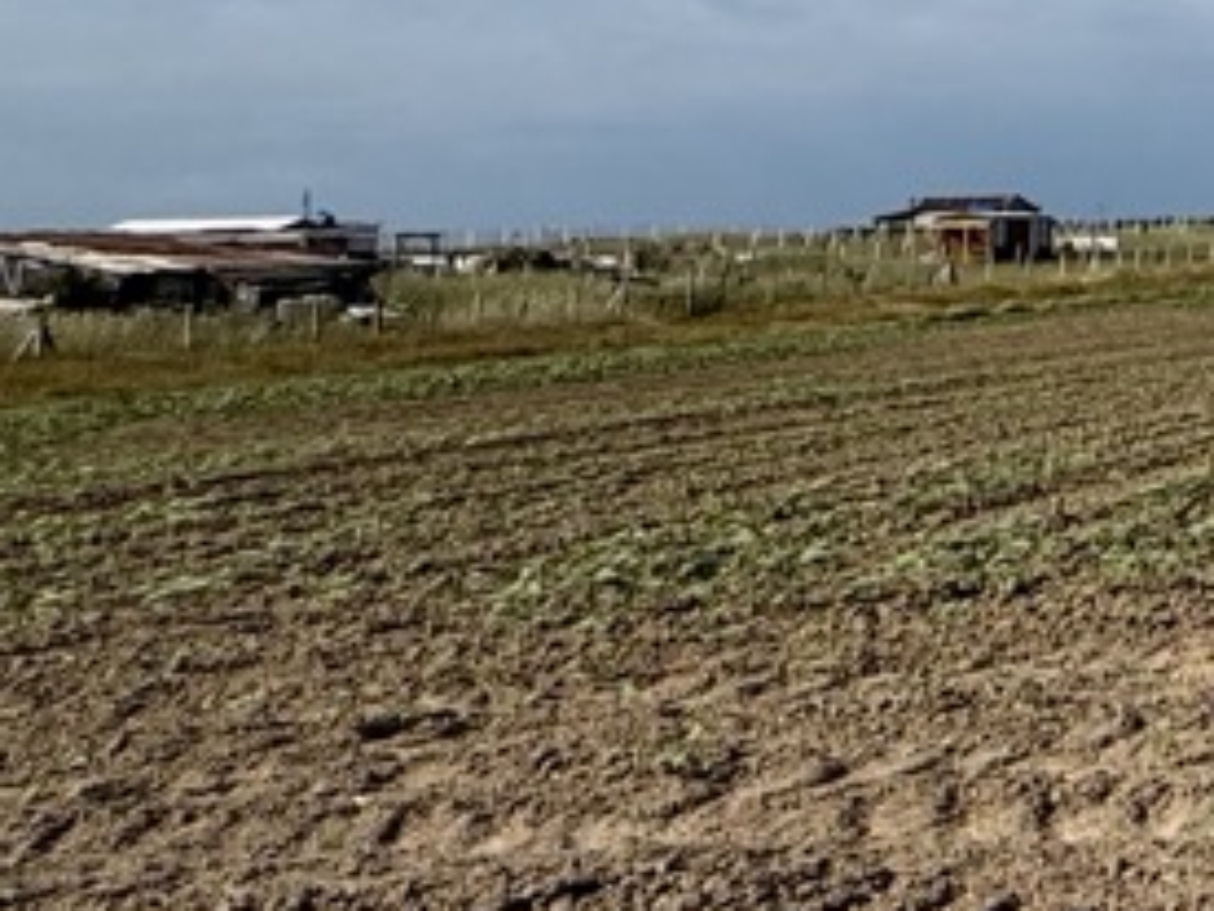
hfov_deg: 19.2
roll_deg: +2.4
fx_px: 2280
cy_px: -150
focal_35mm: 65
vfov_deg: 21.2
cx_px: 2375
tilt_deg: +7.8
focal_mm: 2.22
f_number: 2.2
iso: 50
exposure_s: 1/3289
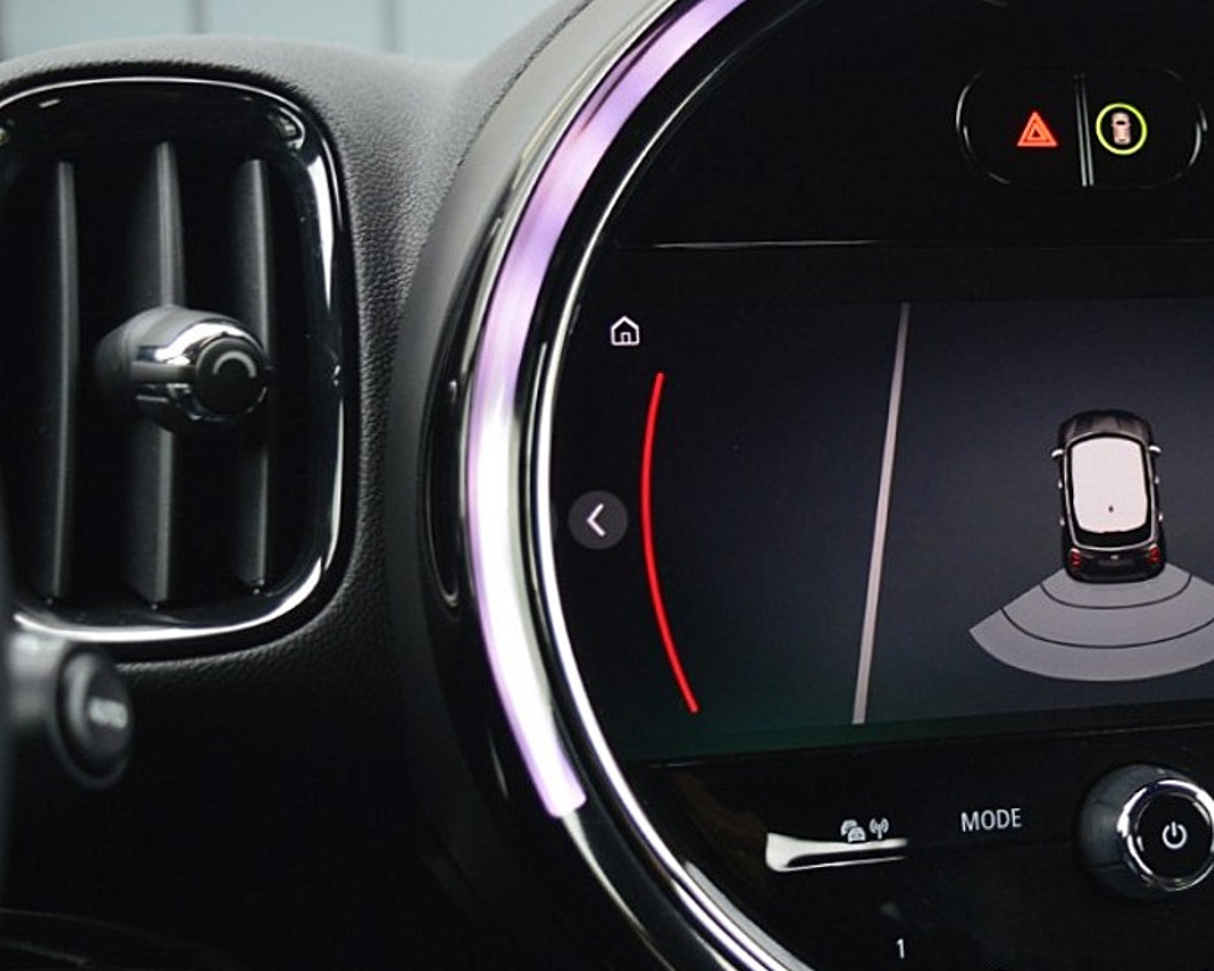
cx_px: 997
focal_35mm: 57
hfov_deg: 32.0
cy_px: 480
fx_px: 2048
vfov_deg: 26.7
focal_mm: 24
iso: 800
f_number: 4
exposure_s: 1/40
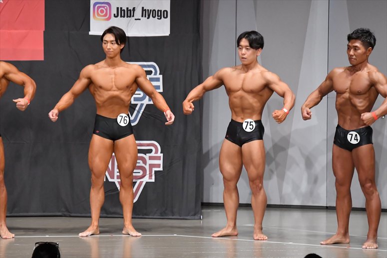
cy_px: 129
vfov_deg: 6.3
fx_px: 2332
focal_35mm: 217
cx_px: 194
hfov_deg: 9.5
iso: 6400
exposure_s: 1/400
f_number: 5.6
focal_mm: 145
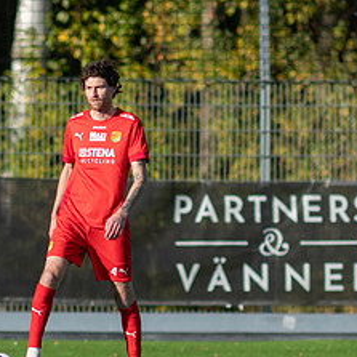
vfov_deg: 1.3
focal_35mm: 1327
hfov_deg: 1.3
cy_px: 193
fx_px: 15483
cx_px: 122
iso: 180
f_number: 3.2
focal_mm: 300
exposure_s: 1/2000
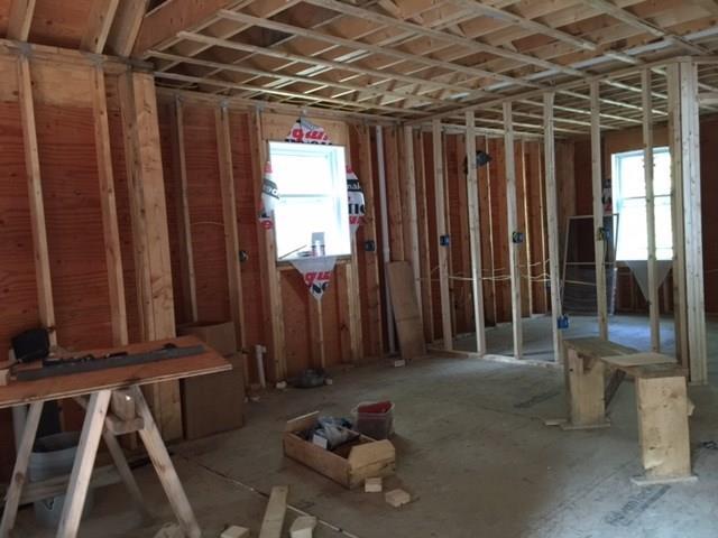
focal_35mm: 29
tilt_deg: -3.2
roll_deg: +3.0
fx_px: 602
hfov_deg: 61.7
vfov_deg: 48.2
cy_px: 269
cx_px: 359
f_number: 2.2
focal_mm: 4.15
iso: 125
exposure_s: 1/8
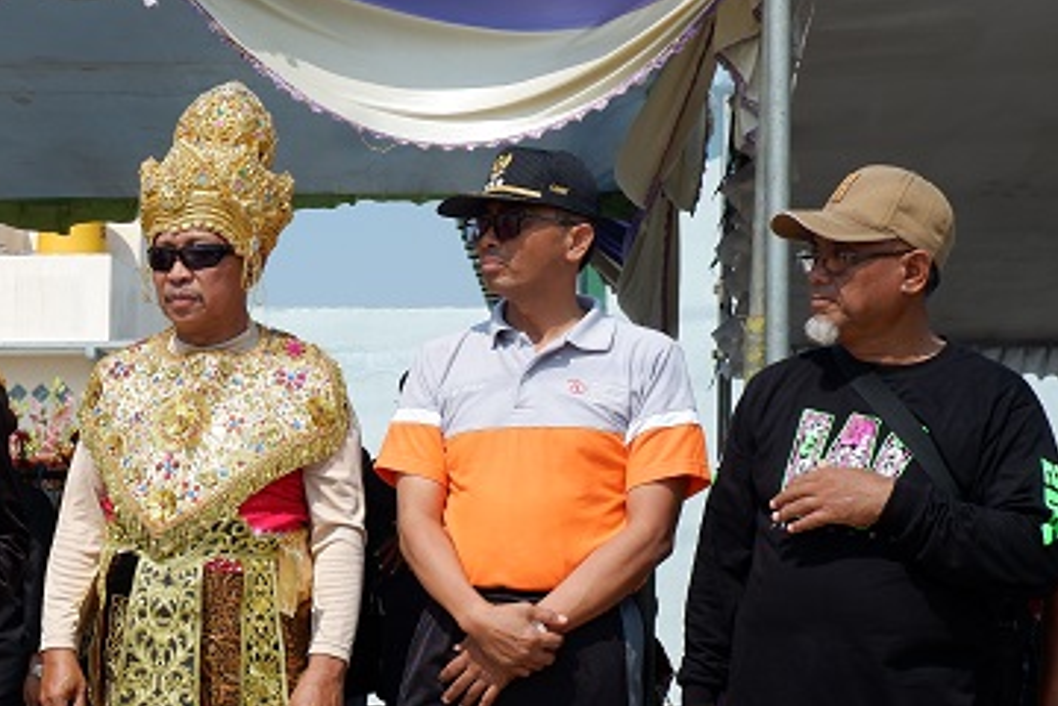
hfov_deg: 28.1
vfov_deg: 19.4
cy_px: 435
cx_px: 170
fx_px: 2057
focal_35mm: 70
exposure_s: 1/500
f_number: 8
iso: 200
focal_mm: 24.9
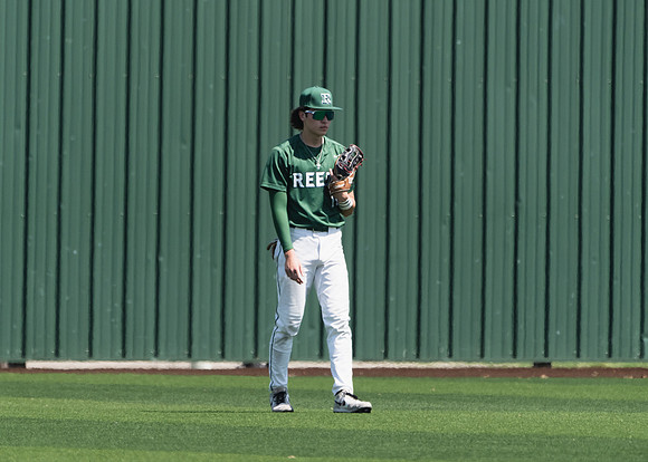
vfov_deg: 2.0
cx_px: 290
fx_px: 13010
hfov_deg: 2.9
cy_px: 229
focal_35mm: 707
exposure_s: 1/2000
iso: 1000
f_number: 8
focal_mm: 560
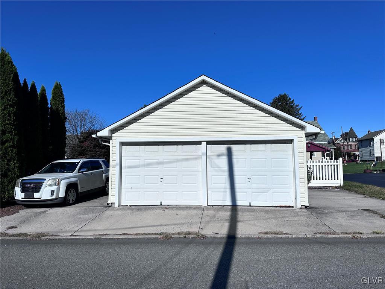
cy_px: 144
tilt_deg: +0.8
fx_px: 267
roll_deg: +0.2
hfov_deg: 71.6
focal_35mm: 24
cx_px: 192
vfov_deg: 56.8
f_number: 1.78
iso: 80
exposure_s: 1/15625
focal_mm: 6.86
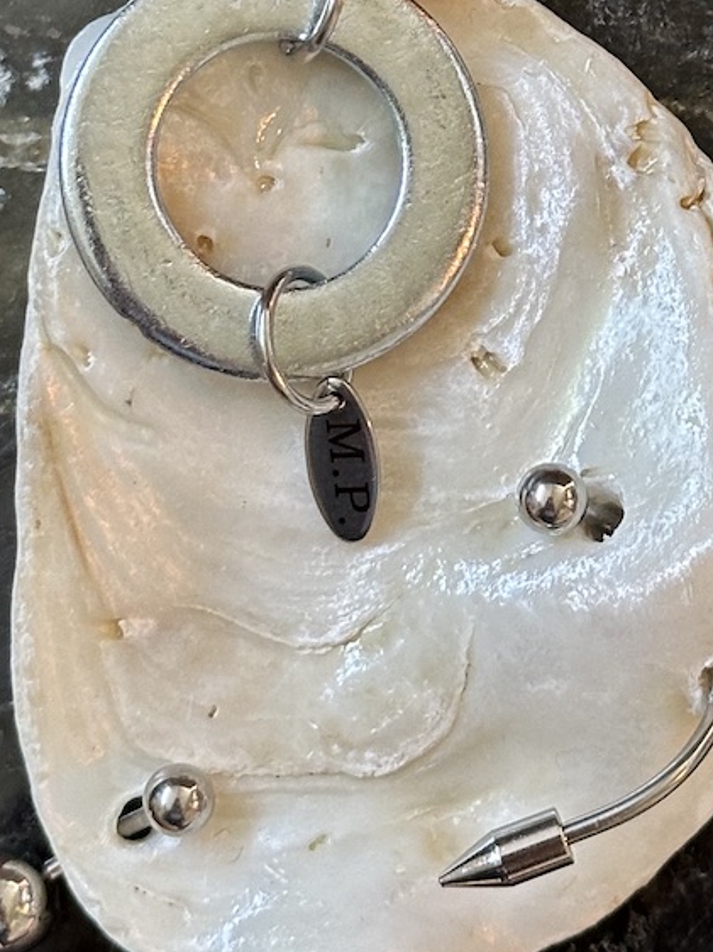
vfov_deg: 15.8
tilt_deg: -82.3
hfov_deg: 12.0
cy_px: 80
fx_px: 3381
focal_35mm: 123
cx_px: 535
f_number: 1.78
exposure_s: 1/33
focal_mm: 6.86
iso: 320
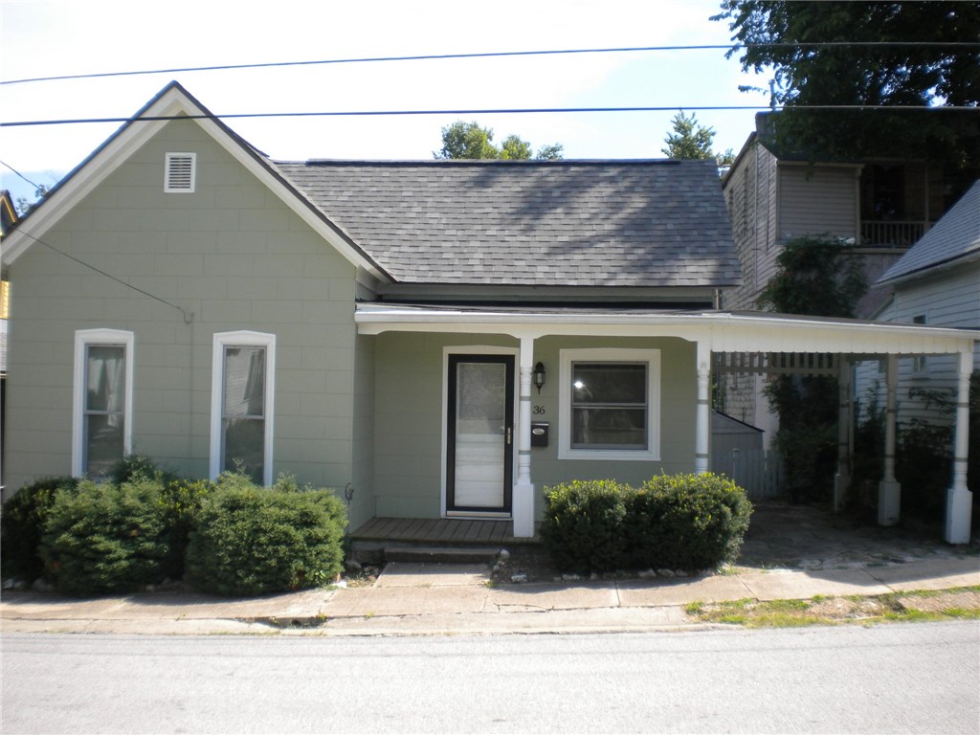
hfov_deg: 52.6
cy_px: 368
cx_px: 490
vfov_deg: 40.7
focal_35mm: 35
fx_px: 991
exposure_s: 1/398
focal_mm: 6.3
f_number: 4.6
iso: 113
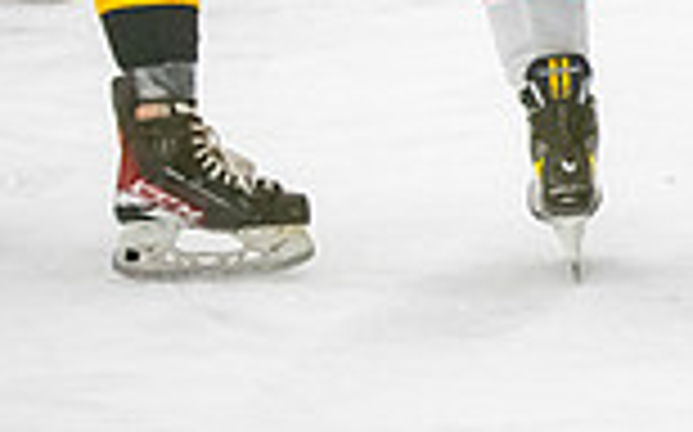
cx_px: 1292
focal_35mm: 437
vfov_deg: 3.0
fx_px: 8247
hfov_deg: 4.7
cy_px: -512
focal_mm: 98
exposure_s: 1/800
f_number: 2.8
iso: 4000
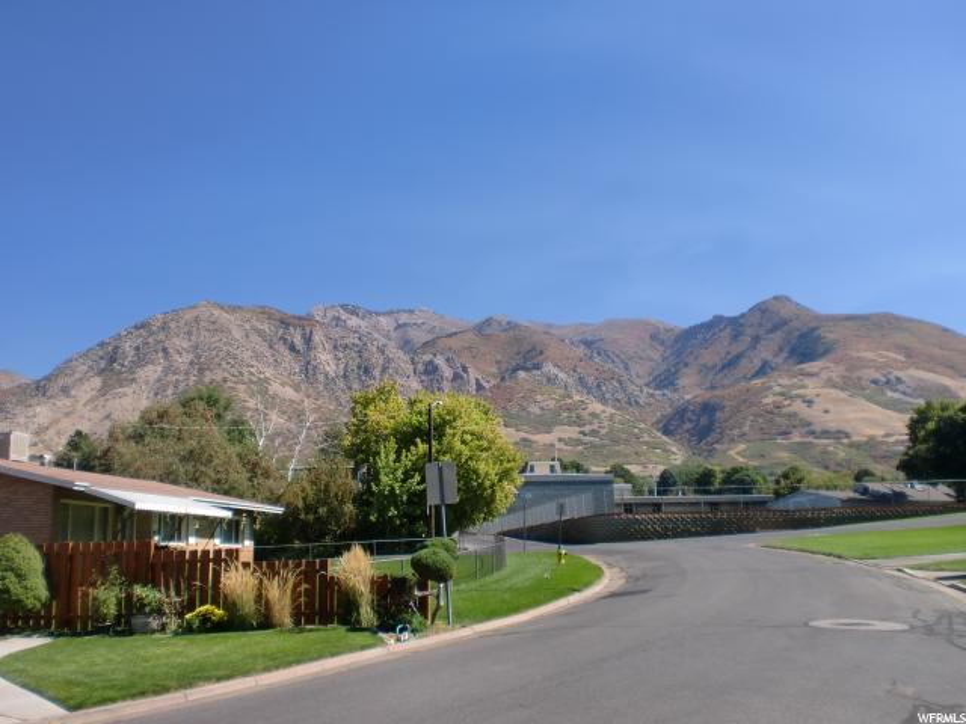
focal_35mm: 35
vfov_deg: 40.7
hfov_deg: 52.6
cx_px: 483
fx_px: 977
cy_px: 362
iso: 64
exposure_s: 1/800
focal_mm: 6.3
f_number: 3.1
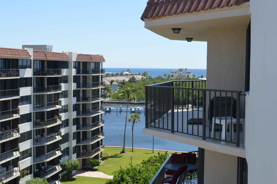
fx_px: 415
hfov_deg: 36.9
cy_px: 92
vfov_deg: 25.0
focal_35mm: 54
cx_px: 138
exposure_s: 1/200
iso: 100
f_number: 7.1
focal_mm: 36
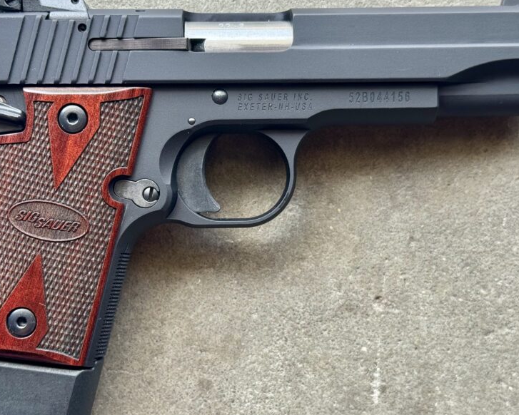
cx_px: 241
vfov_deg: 23.2
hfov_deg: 28.7
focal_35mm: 66
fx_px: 1014
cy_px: 209
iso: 64
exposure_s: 1/233
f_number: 1.78
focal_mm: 6.76
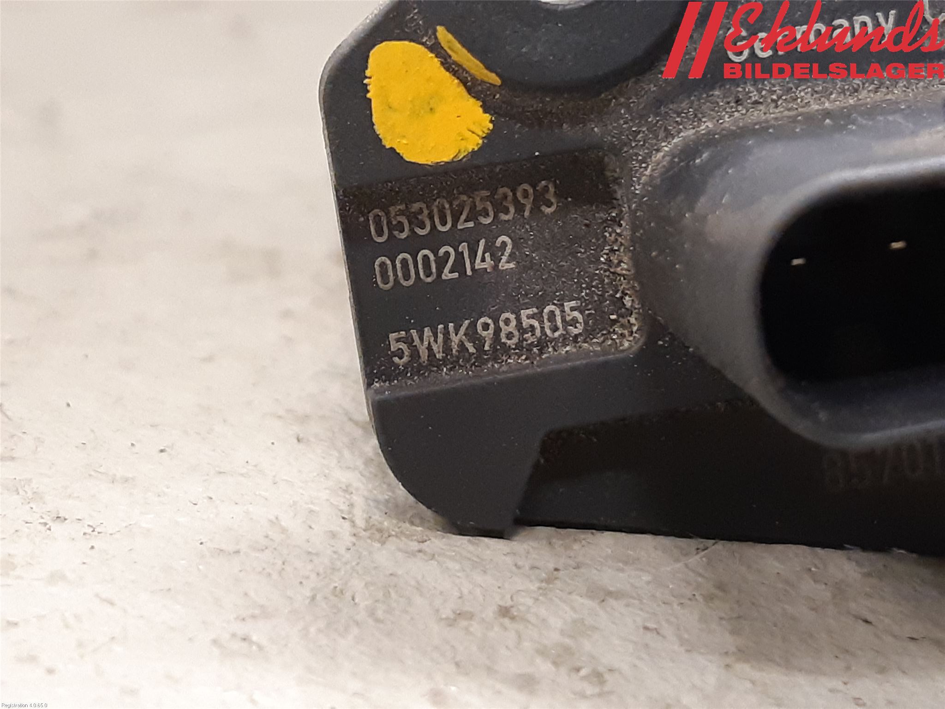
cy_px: 354
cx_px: 472
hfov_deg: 67.3
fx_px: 710
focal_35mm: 26
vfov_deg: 53.1
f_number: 1.7
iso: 320
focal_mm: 3.93
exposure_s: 1/50
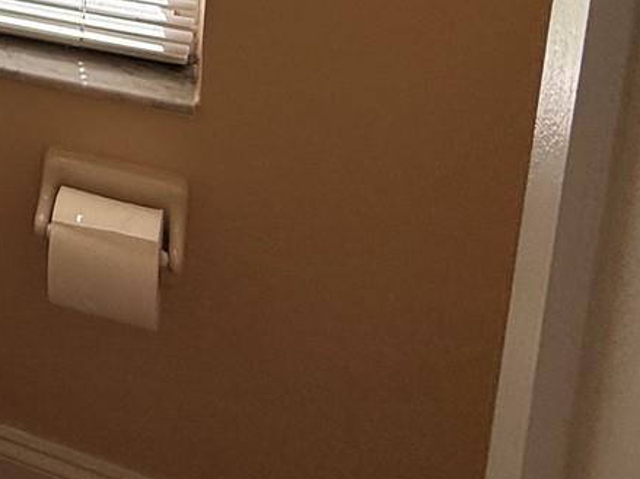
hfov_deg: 28.7
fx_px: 943
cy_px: -223
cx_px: -242
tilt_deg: -9.0
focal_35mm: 51
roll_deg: -0.2
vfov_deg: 23.4
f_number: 2.2
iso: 50
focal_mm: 2.22
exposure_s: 1/518
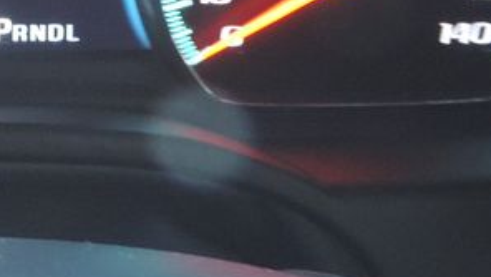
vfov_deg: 10.5
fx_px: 1472
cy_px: -70
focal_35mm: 113
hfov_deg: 18.1
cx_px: -68
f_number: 3
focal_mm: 4.3
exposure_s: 1/20
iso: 400
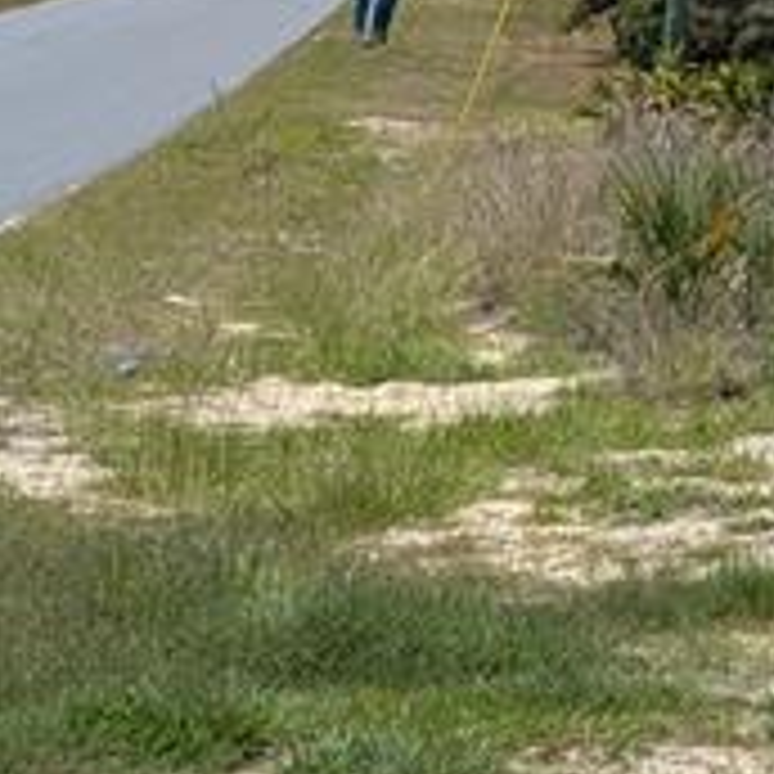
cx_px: 1494
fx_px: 3187
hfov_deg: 12.4
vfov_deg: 12.6
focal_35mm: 126
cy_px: -608
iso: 45
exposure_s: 1/2762
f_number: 1.85
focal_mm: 6.81
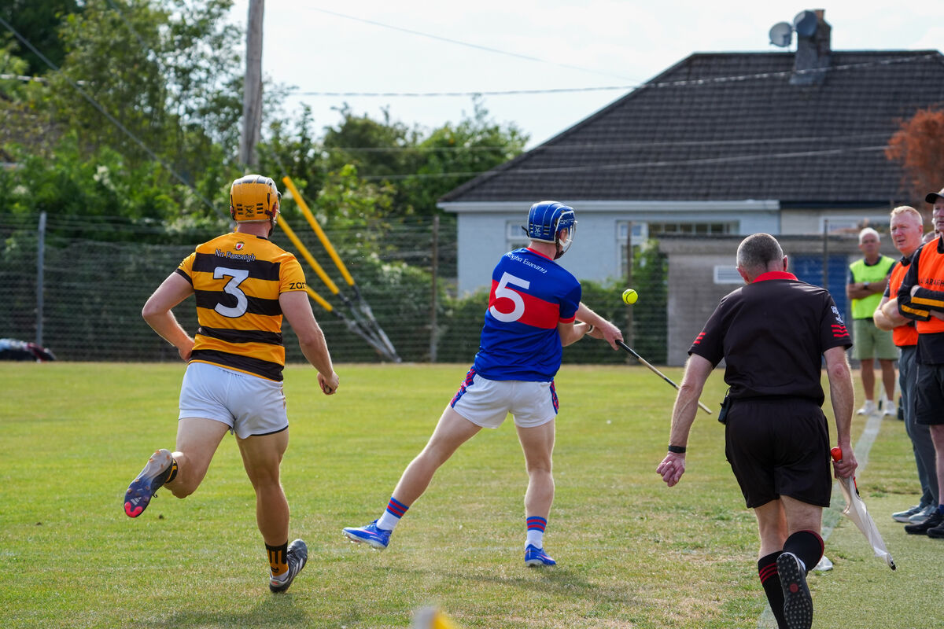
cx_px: 472
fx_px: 5244
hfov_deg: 10.3
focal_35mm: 200
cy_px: 314
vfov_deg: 6.9
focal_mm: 200
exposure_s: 1/1000
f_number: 8
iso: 640
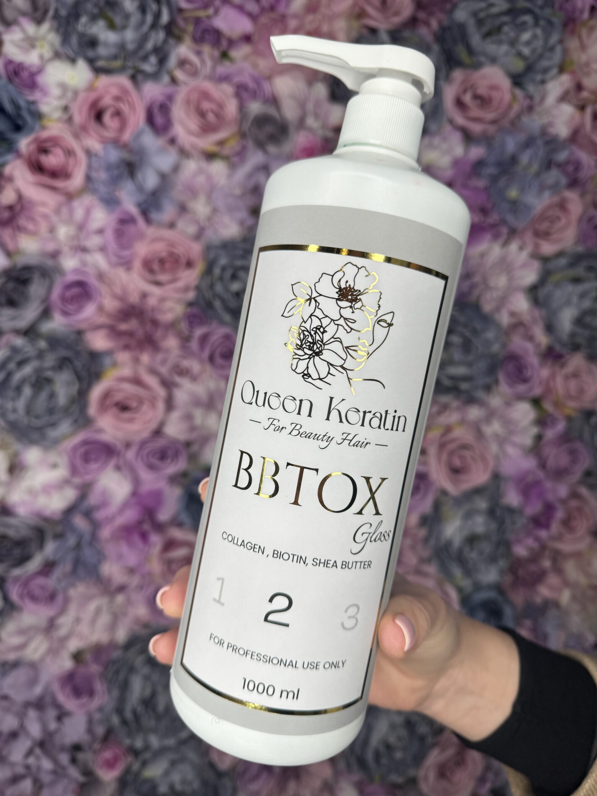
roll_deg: -9.3
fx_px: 552
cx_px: 298
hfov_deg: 56.8
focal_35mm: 24
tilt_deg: -3.6
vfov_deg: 71.6
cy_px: 398
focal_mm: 6.86
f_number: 1.78
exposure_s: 1/251
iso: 64
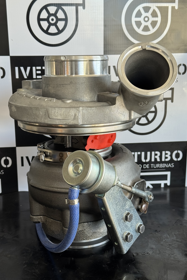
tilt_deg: -12.4
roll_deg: +0.9
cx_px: 90
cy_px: 140
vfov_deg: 39.6
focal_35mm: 50
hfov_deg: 27.0
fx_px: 390
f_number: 1.78
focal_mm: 6.76
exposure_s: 1/120
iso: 64
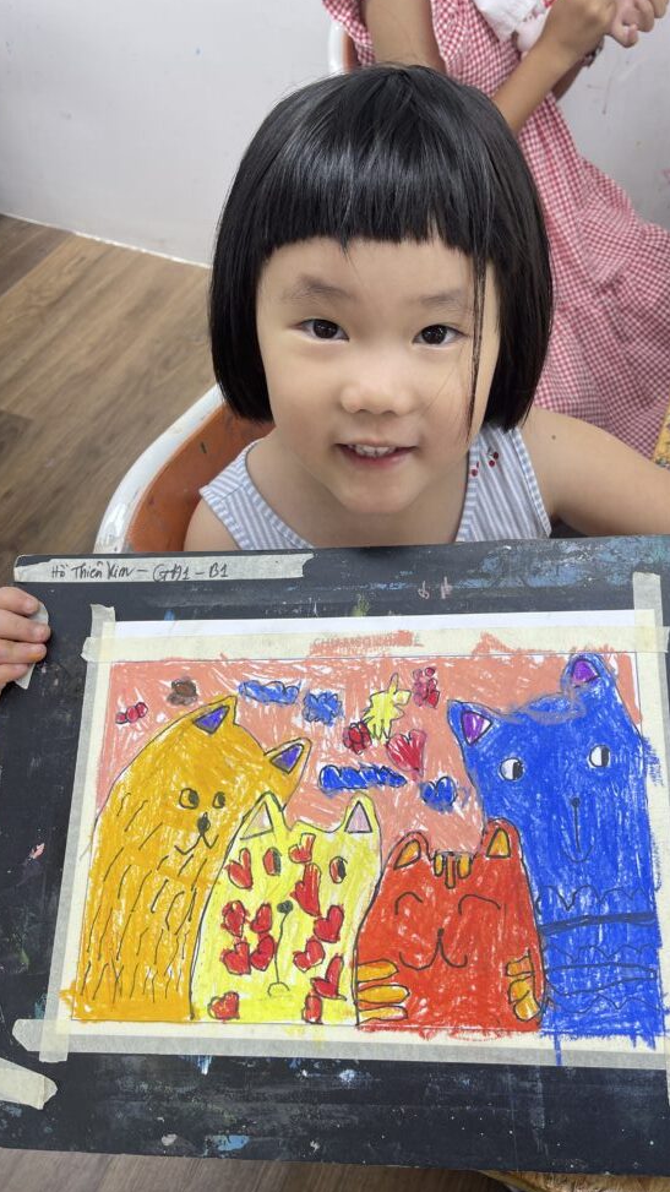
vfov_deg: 67.9
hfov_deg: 41.4
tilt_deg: -51.0
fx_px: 885
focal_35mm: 28
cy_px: 595
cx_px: 388
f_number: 1.6
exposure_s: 1/100
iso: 40
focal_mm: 5.1
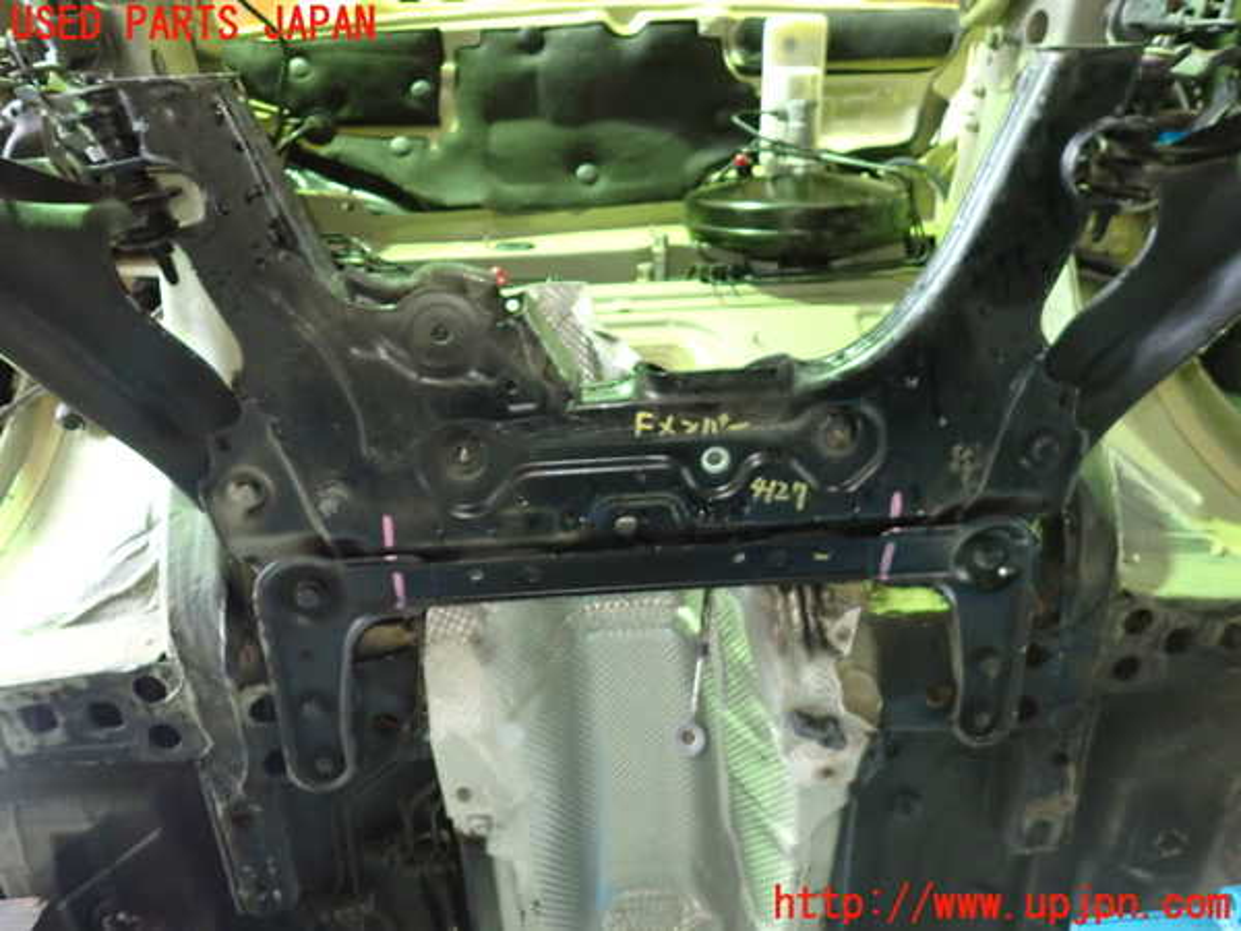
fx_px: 896
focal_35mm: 25
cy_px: 466
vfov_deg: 54.9
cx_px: 620
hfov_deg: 69.4
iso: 800
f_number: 2
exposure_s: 1/15
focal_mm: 4.5
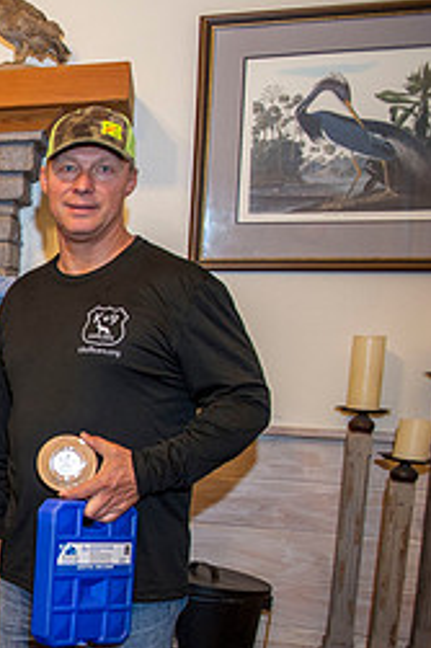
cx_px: -312
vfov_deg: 33.1
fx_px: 1079
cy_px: 431
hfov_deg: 18.4
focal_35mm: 60
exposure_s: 1/100
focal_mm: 26
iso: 1600
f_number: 2.8
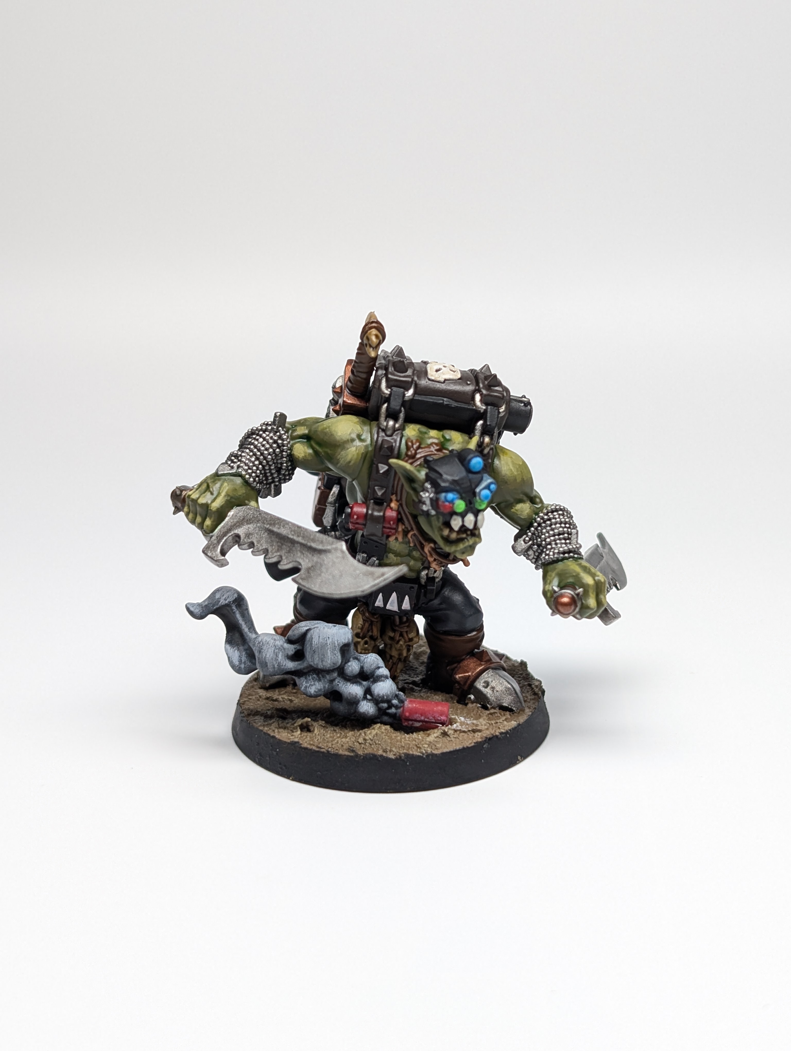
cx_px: 396
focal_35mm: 49
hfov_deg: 29.7
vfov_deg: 38.9
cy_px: 526
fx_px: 1489
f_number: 1.68
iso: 42
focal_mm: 6.9
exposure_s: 1/85.9
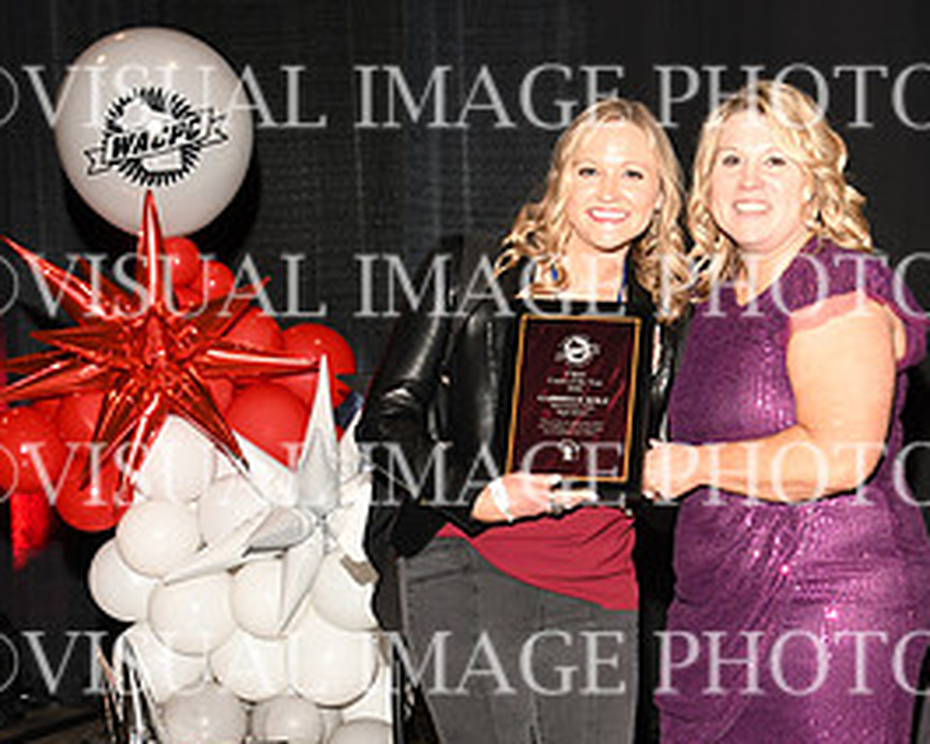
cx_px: 630
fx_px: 2092
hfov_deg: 24.9
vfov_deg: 20.0
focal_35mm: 76
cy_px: 569
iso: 640
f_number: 8
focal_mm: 25
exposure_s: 1/200
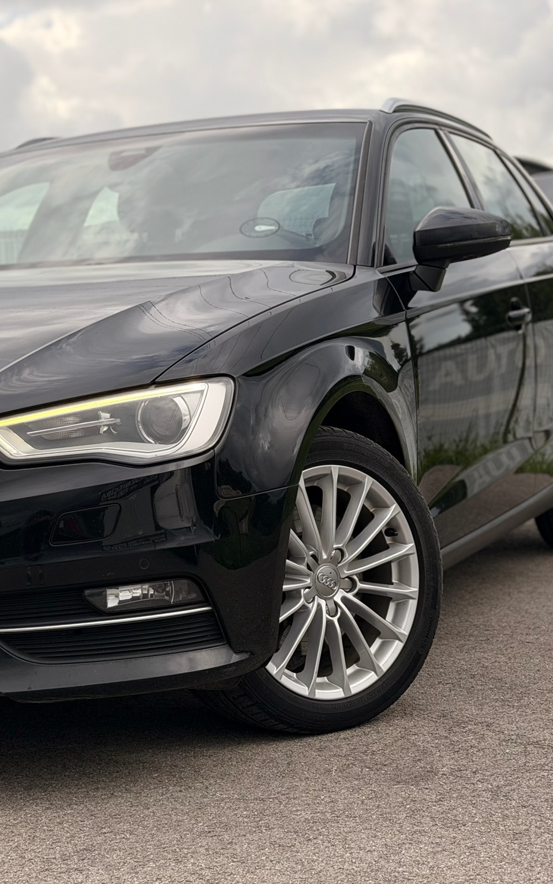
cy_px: 441
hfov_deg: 18.9
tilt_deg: -4.5
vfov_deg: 30.2
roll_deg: +0.5
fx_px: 1639
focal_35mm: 68
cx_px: 88
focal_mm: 6.76
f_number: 1.78
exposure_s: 1/1642
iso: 80
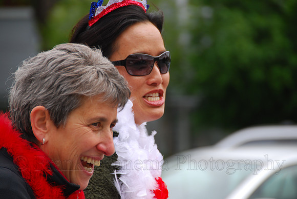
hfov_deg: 6.9
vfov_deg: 4.6
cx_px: 148
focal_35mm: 300
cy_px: 100
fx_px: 2477
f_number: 5.6
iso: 100
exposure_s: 1/180
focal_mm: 200
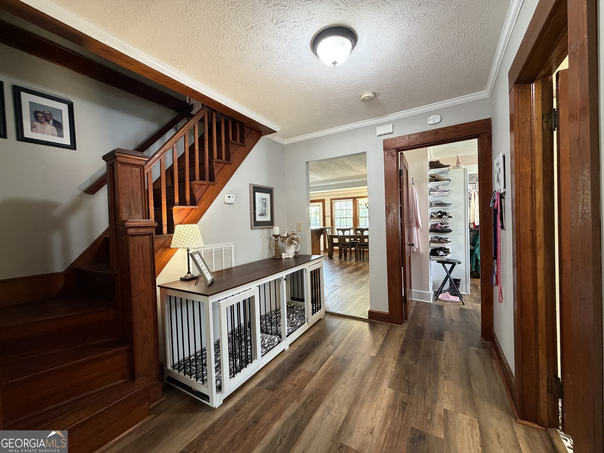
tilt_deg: -0.7
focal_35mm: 14
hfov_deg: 102.1
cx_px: 302
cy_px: 226
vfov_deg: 85.7
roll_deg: +2.0
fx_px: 244
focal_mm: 2.22
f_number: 2.2
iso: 400
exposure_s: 1/60
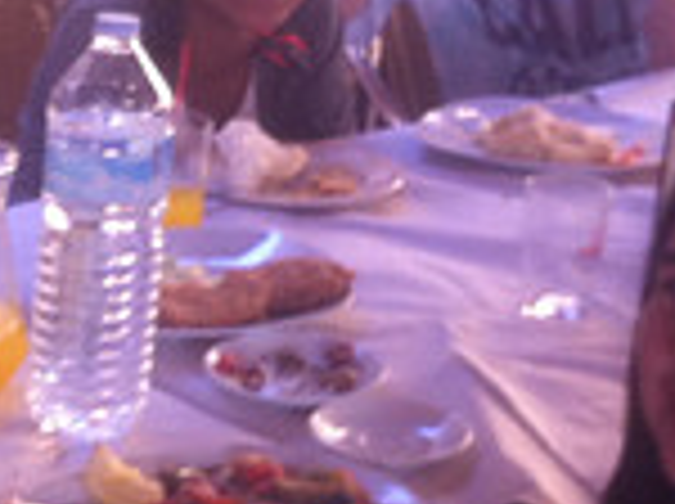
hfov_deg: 14.4
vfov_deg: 10.9
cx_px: -32
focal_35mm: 135
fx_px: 2628
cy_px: 466
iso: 80
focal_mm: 3.85
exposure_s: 1/15
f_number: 2.8
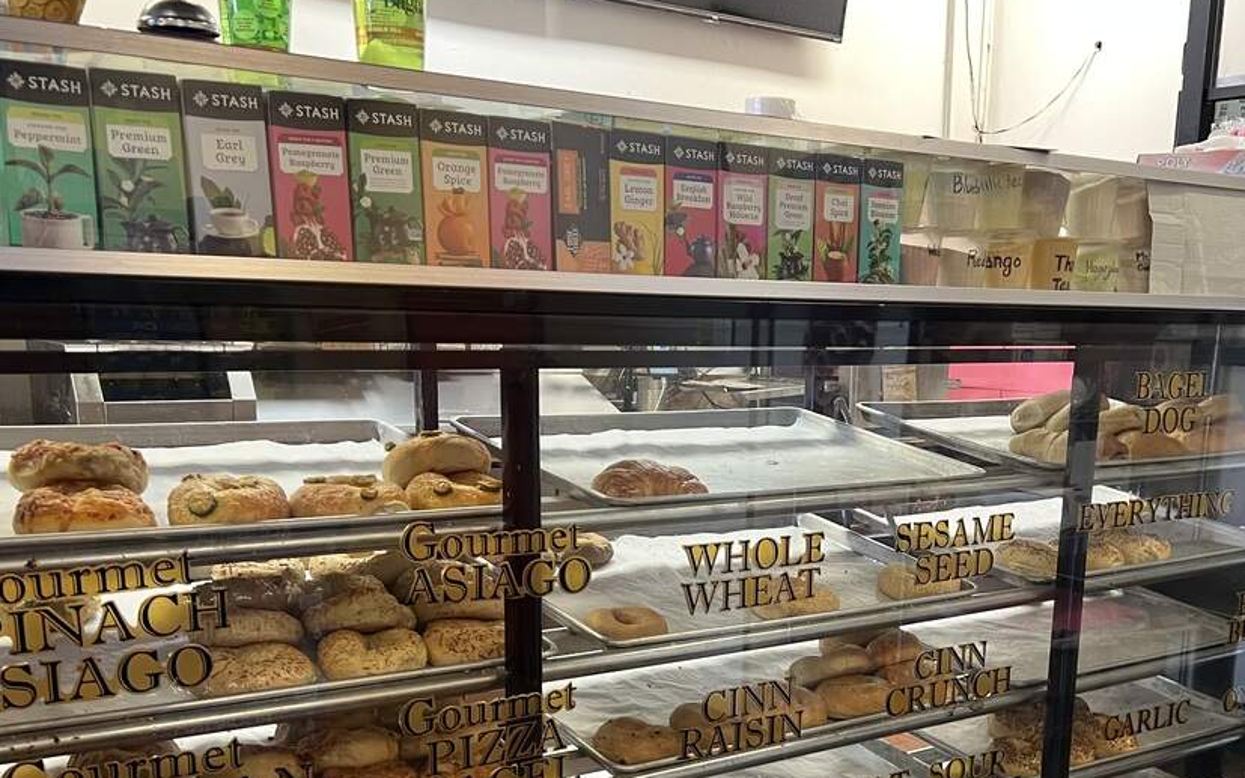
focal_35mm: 40
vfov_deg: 31.3
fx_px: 1357
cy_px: 609
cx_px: 733
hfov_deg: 49.0
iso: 200
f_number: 1.5
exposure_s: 1/60
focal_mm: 5.7
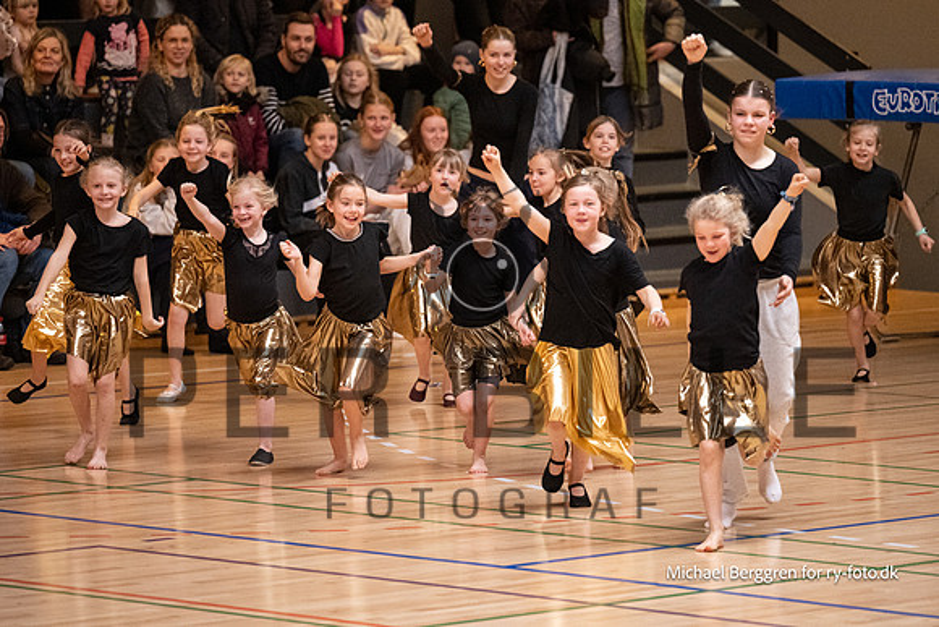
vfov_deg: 5.6
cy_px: 248
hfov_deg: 8.4
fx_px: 6395
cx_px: 459
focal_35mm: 245
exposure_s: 1/1250
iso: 8000
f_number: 2.8
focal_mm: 200
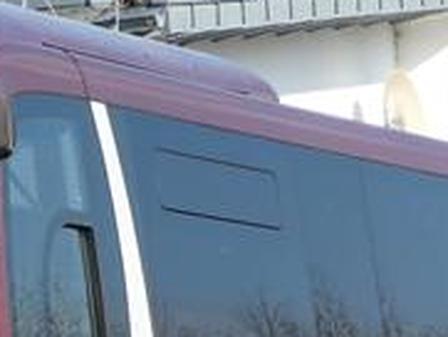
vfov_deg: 3.7
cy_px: 392
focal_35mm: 397
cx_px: 62
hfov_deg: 5.0
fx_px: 5141
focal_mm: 16.1
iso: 80
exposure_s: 1/320
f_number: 4.9
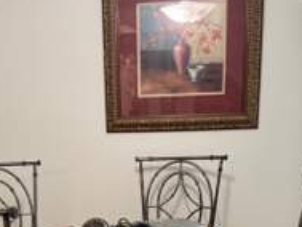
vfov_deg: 22.6
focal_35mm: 61
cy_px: 254
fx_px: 533
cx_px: 120
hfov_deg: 31.6
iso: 200
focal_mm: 6.76
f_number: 1.78
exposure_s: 1/60
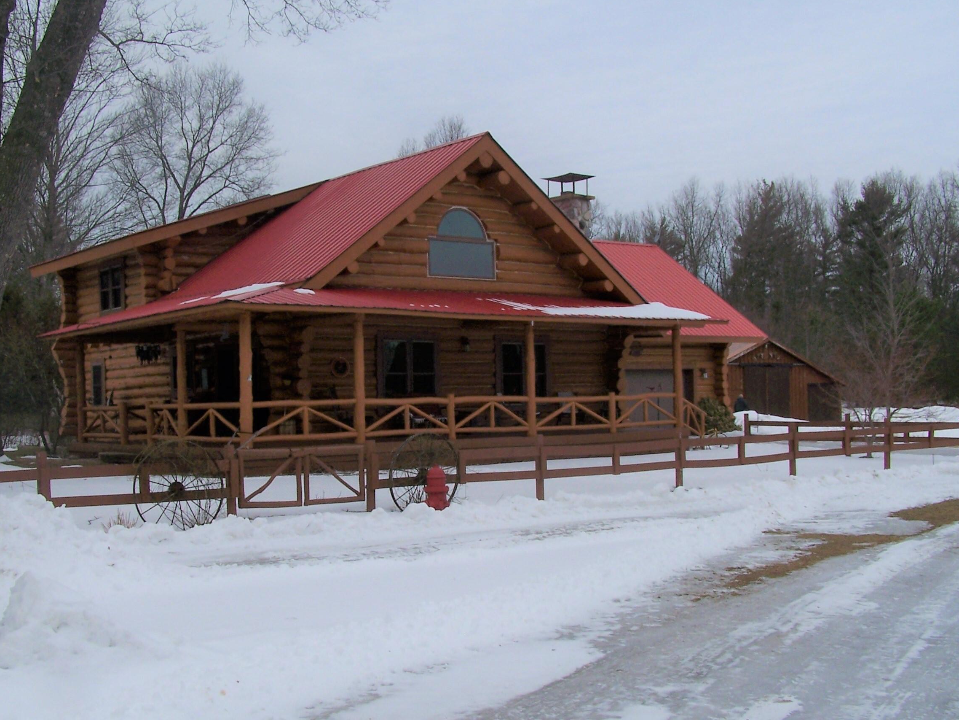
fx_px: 1191
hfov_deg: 43.8
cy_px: 385
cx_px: 451
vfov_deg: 33.6
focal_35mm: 43
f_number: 5.6
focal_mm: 6.3
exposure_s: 1/640
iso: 80
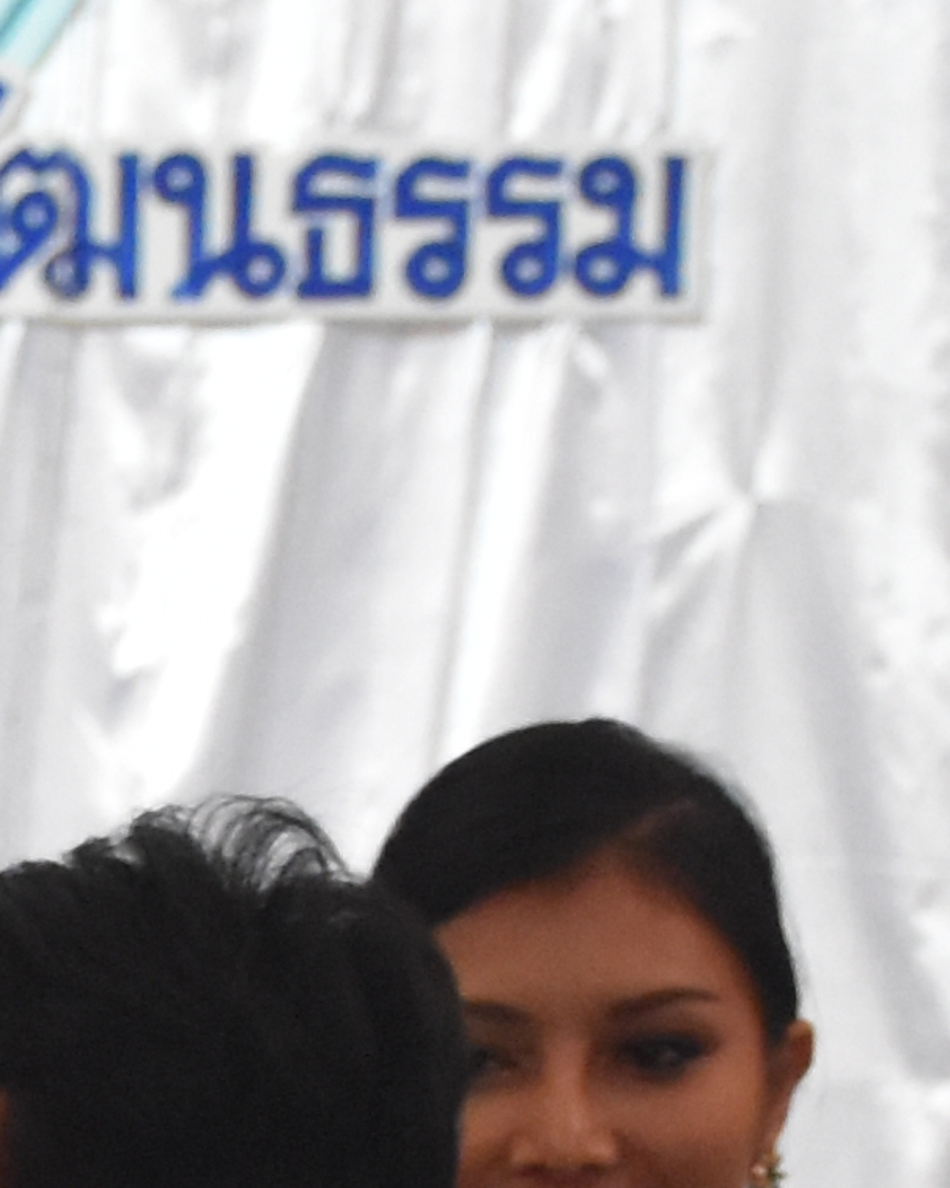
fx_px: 12582
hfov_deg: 4.2
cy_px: 2230
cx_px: -1606
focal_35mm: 358
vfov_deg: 5.3
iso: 2200
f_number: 4
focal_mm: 32
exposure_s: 1/60
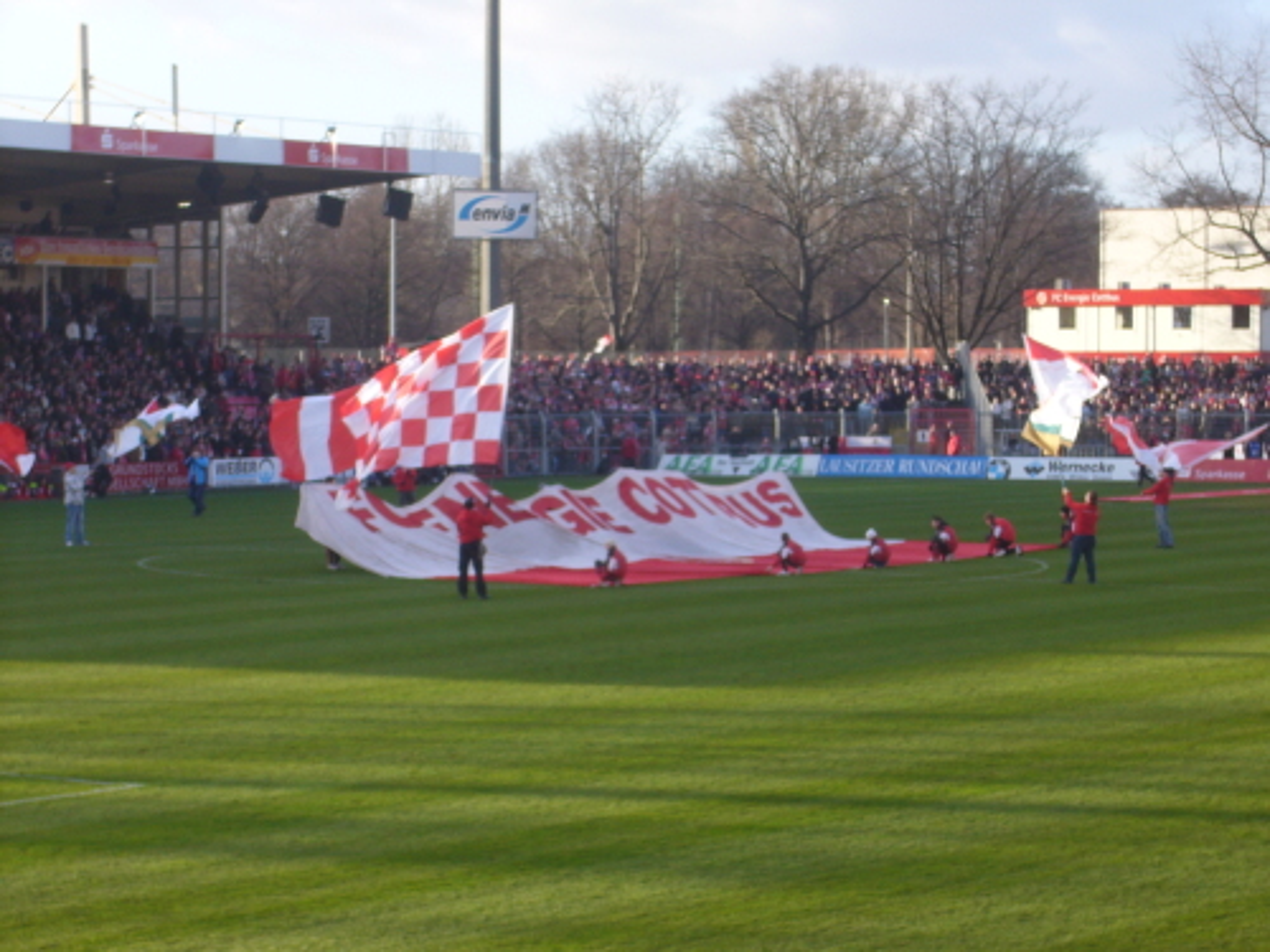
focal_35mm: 105
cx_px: 635
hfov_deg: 18.7
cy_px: 476
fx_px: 3852
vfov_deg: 14.1
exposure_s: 1/100
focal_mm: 17.4
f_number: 5
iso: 80
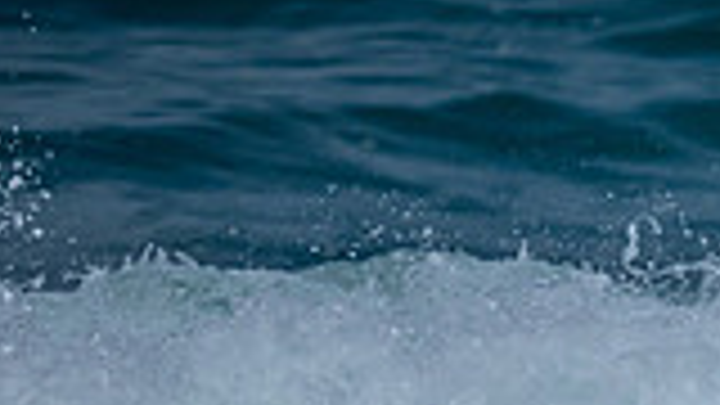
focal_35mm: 4170
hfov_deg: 0.5
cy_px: 776
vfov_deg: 0.3
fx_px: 79612
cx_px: 1354
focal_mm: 800
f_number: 6.3
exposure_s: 1/2500
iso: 125
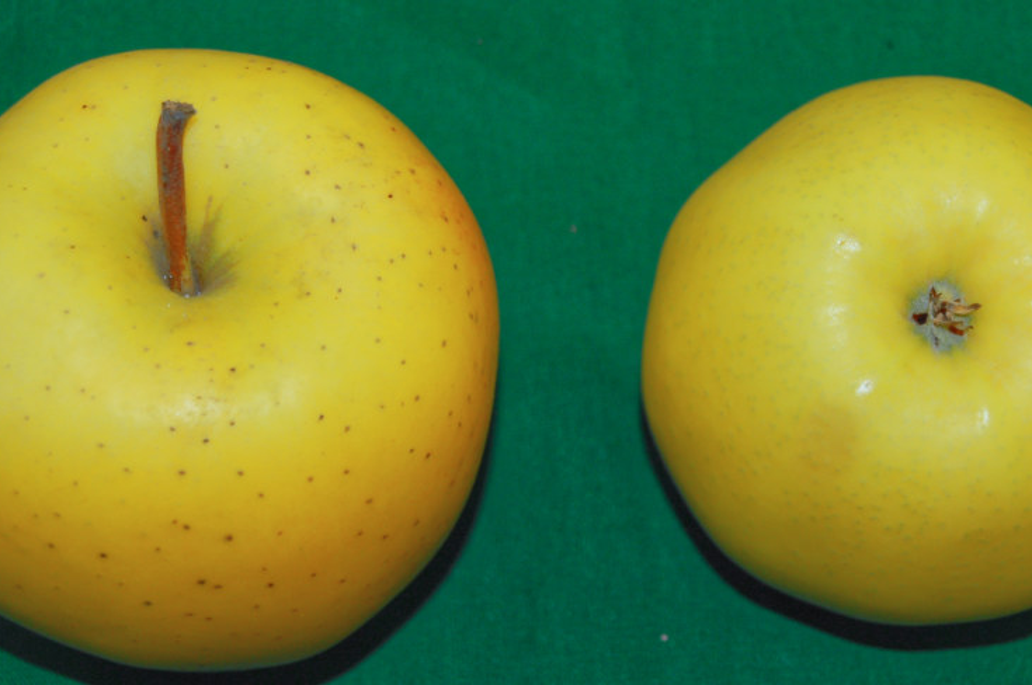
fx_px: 2806
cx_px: 552
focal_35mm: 98
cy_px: 346
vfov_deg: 13.9
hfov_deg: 20.8
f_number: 5
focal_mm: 40
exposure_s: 1/60
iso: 400
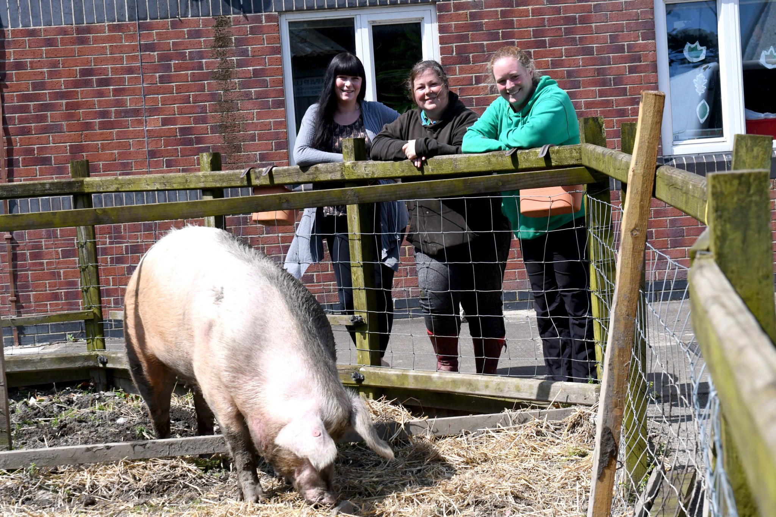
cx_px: 388
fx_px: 1616
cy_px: 258
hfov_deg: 27.0
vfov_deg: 18.2
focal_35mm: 75
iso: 1000
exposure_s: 1/2500
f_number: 7.1
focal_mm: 50
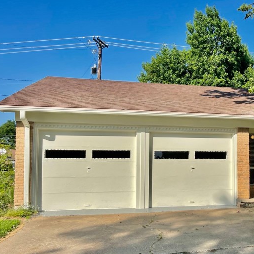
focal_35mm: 46
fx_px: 382
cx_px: 241
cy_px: 141
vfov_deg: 36.7
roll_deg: -0.2
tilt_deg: +3.7
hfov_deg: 34.2
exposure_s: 1/3257
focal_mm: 5.1
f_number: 1.6
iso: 32
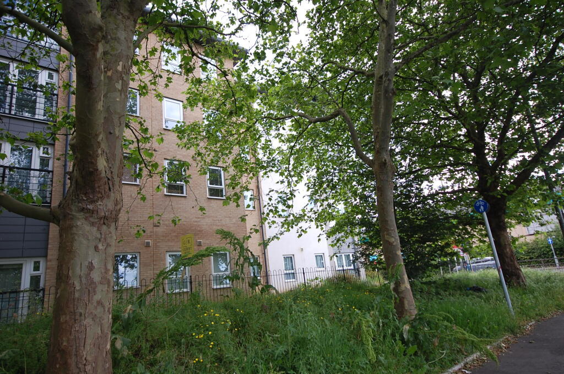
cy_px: 187
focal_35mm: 22
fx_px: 352
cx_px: 282
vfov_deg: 56.0
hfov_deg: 77.4
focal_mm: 15
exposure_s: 1/100
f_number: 5
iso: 200
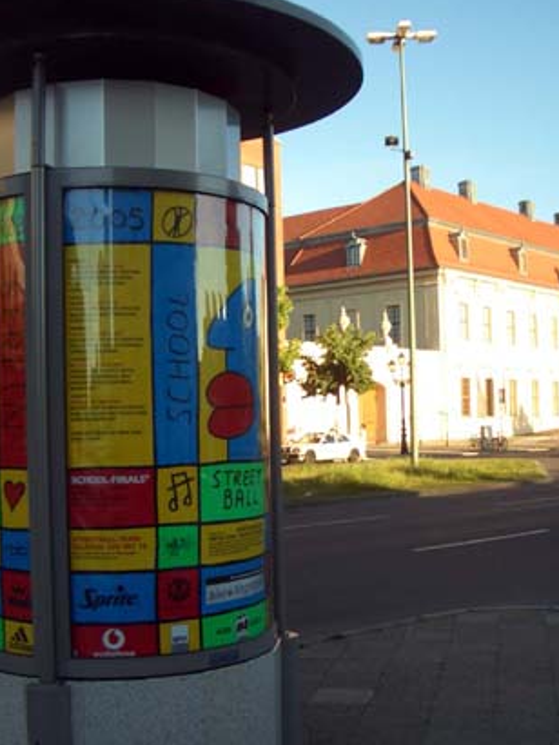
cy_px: 431
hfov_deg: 30.9
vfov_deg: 40.3
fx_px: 1011
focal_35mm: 47
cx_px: 271
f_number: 2.6
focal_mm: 5.8
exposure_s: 1/400
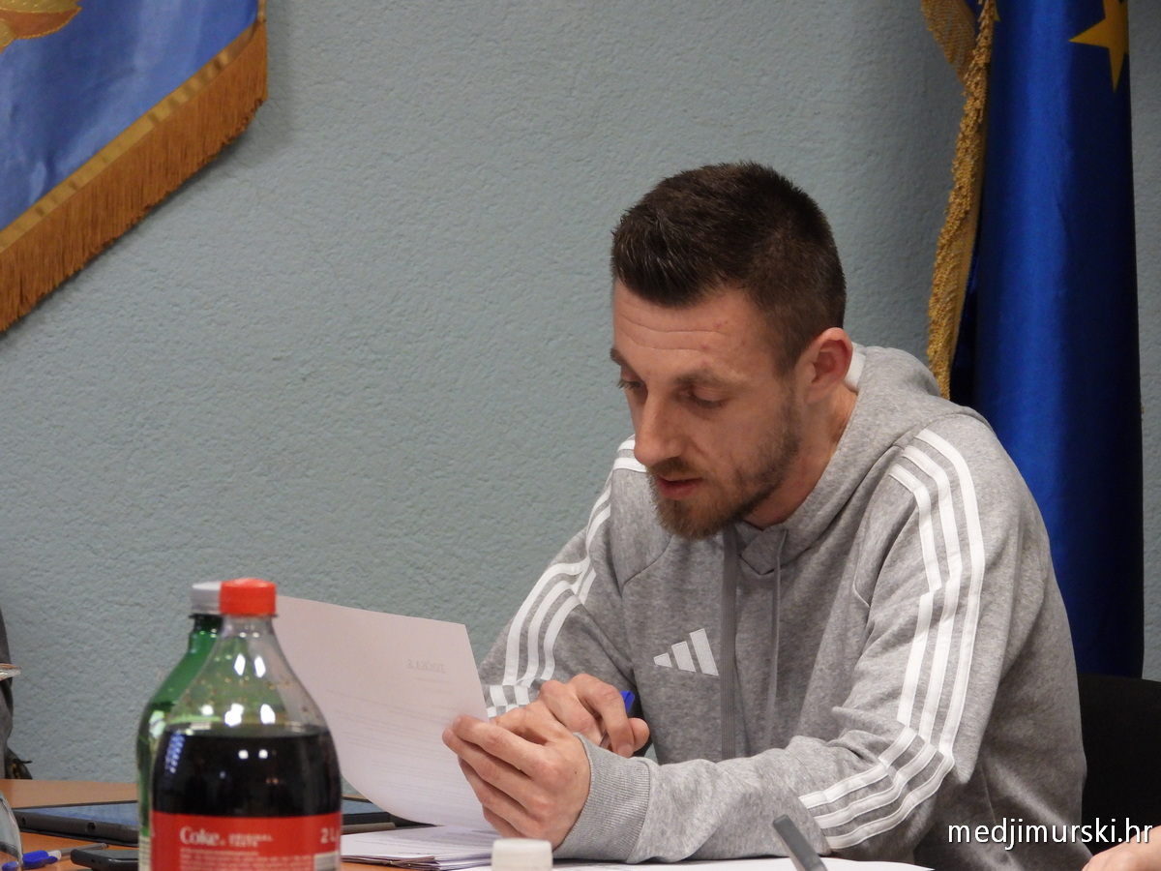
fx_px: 9223
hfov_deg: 7.2
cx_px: 580
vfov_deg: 5.4
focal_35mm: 275
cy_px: 436
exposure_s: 1/30
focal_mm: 49.5
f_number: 4.5
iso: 720
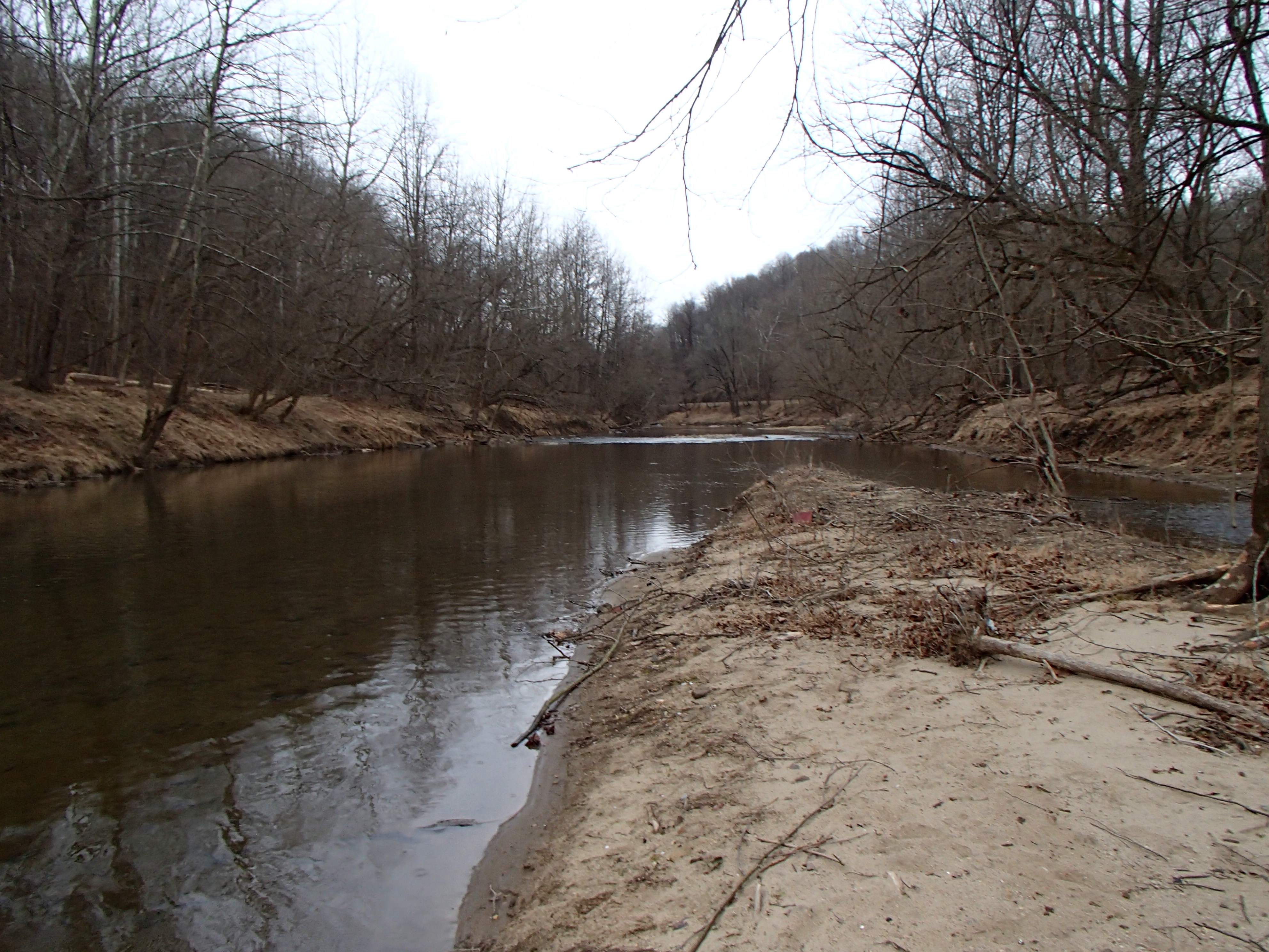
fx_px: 1026
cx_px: 634
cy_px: 476
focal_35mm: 28
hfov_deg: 63.4
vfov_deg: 49.7
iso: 200
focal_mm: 5
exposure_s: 1/60
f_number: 3.9
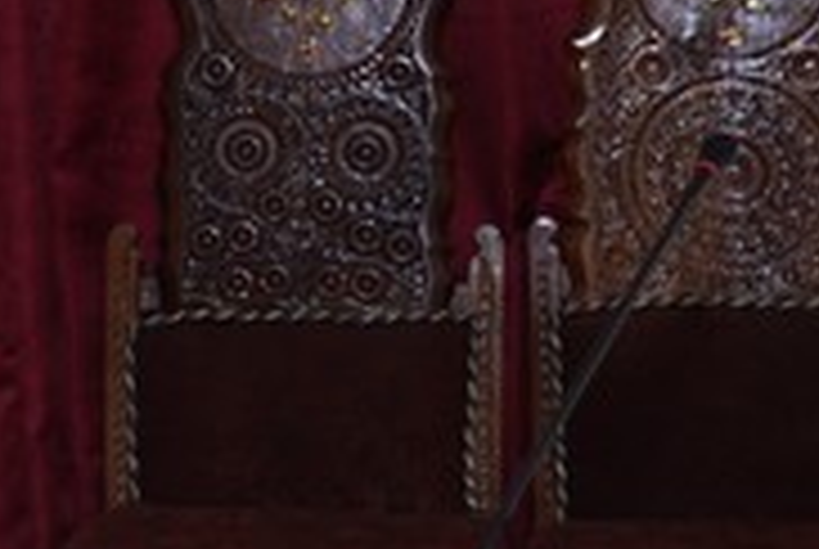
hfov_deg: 10.0
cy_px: 164
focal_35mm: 193
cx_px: -756
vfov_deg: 7.1
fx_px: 4398
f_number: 2.8
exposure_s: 1/125
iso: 640
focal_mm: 44
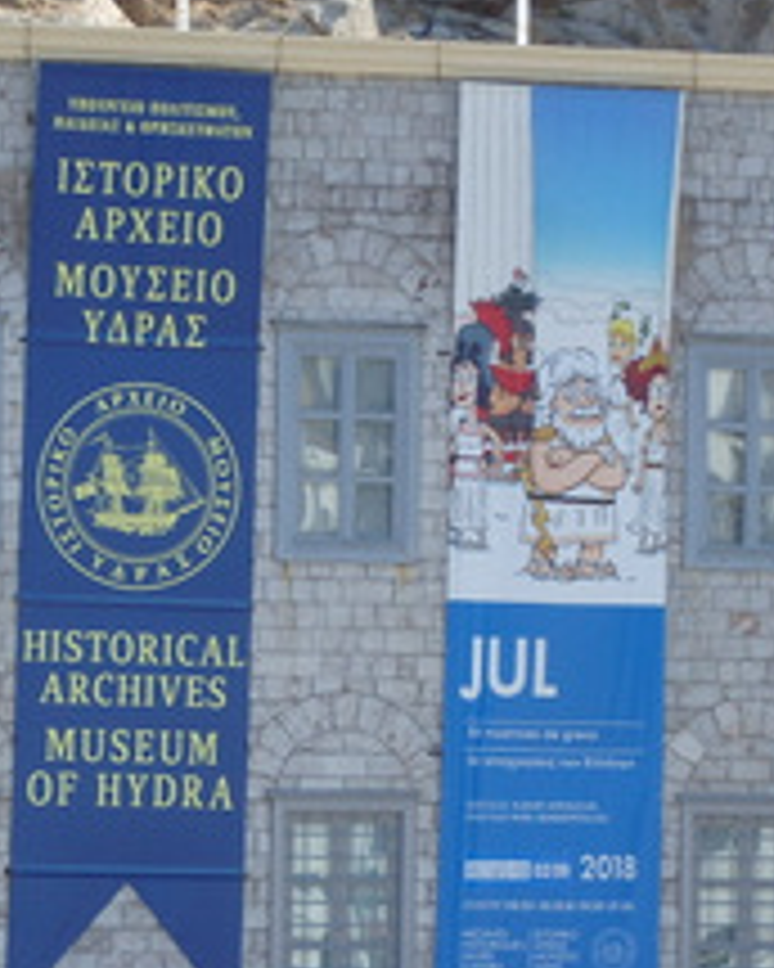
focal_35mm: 136
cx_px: 90
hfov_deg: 11.3
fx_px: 3894
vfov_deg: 14.1
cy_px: 673
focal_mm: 10.7
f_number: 5.3
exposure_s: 1/320
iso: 125
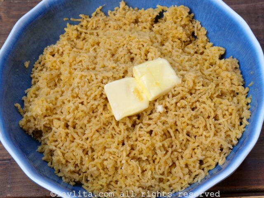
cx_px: 132
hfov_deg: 30.3
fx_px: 488
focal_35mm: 64
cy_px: 99
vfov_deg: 22.9
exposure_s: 1/80
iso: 200
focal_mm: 32
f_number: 8
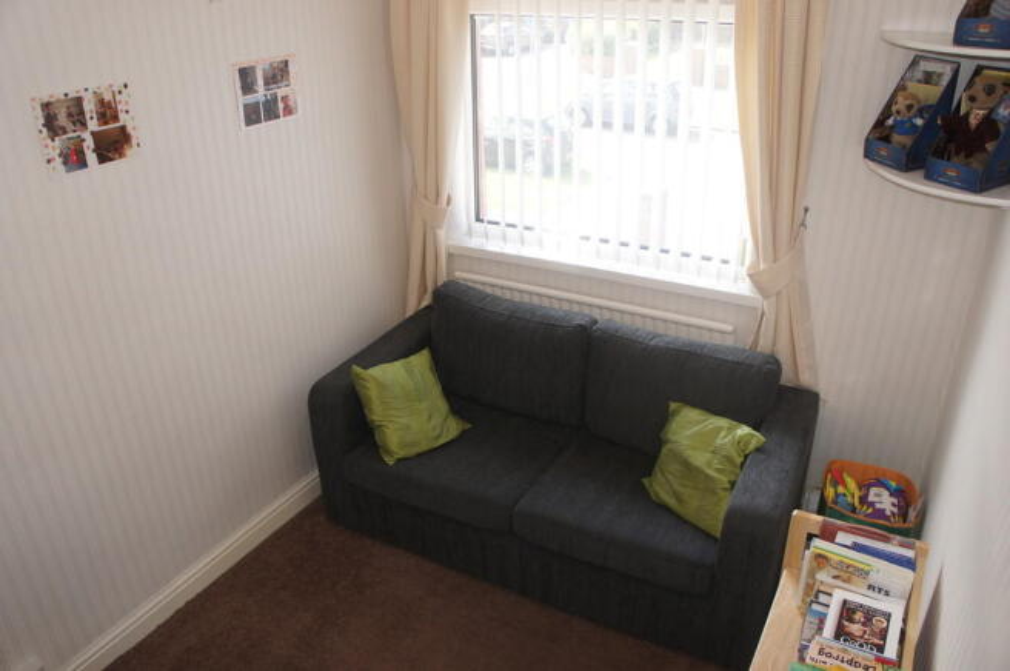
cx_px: 505
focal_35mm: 27
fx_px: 757
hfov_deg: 67.4
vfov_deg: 47.8
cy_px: 336
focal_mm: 18
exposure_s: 1/80
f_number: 4.5
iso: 200
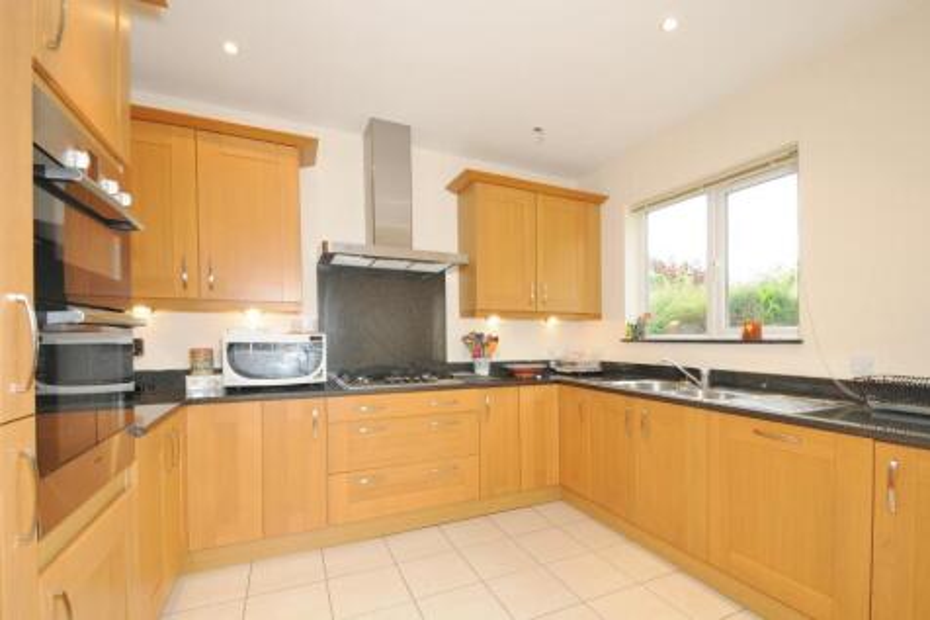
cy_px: 310
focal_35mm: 15
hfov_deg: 100.4
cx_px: 465
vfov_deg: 77.3
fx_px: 387
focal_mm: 10
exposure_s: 1/13
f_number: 8
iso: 400
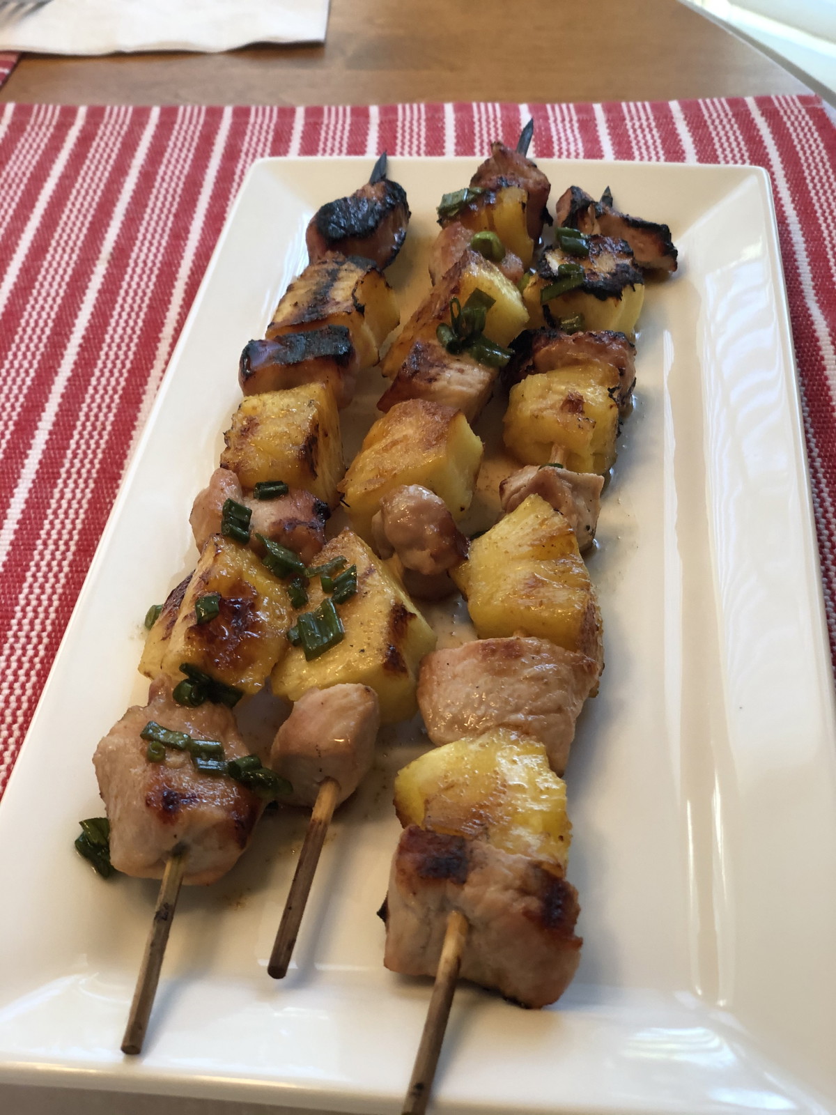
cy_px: 558
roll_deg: +2.2
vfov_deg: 36.8
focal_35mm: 52
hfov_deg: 28.0
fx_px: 1674
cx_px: 418
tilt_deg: -41.9
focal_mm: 6
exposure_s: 1/60
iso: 64
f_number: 2.4
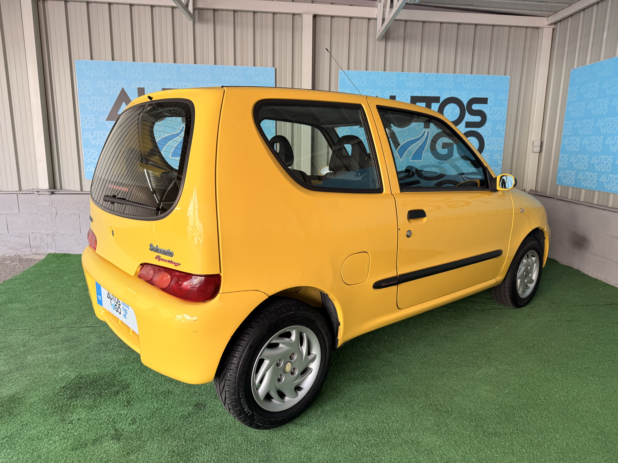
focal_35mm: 24
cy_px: 232
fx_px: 428
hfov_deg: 71.6
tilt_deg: -10.6
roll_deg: -0.9
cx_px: 309
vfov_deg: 56.8
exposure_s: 1/100
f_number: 1.78
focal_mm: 6.76
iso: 125
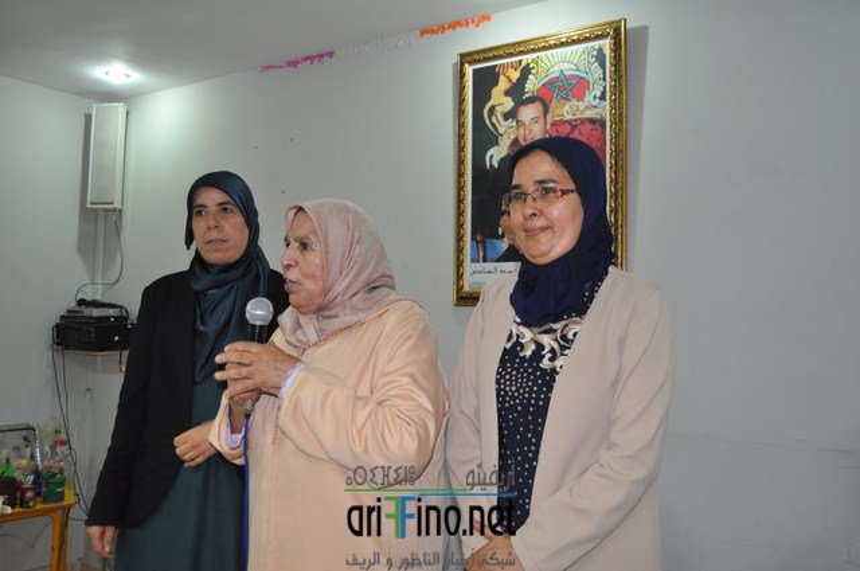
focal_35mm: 33
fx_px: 787
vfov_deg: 39.9
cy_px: 286
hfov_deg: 57.3
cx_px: 430
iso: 800
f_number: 3.5
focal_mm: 22
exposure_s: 1/100
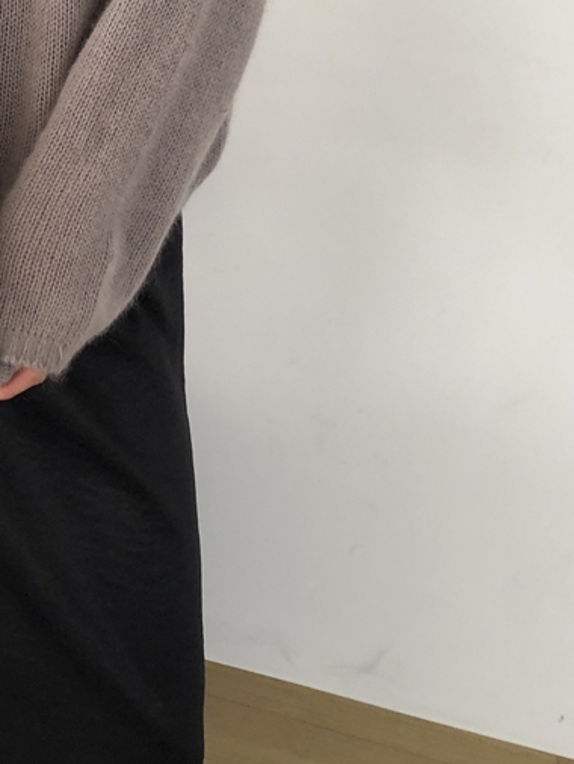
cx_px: 3
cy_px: 111
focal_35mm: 59
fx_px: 1303
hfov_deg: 23.8
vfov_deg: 31.5
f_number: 1.8
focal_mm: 3.99
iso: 40
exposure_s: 1/17
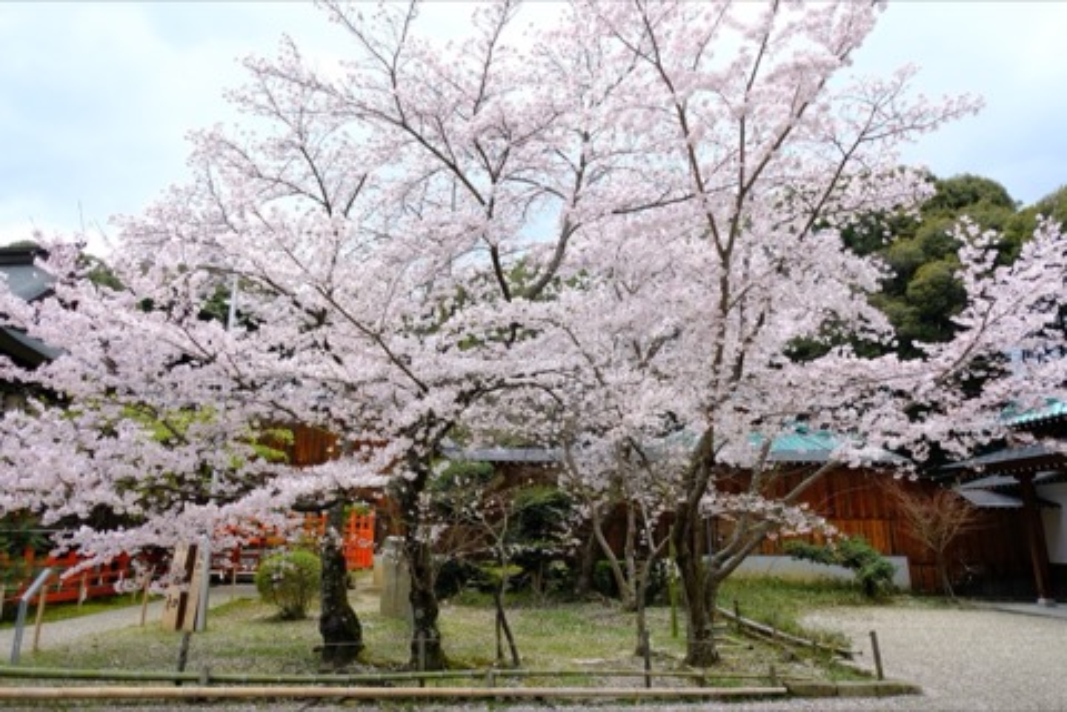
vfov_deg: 53.1
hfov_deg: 73.7
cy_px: 356
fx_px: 711
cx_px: 534
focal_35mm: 24
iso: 200
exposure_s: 1/480
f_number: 2.8
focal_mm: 16
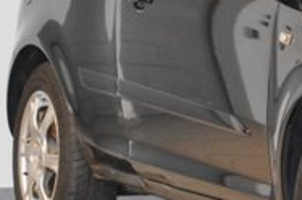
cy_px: 66
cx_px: 472
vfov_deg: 3.1
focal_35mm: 437
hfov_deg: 4.7
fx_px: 3657
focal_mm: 85
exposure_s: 1/60
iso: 3200
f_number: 5.6
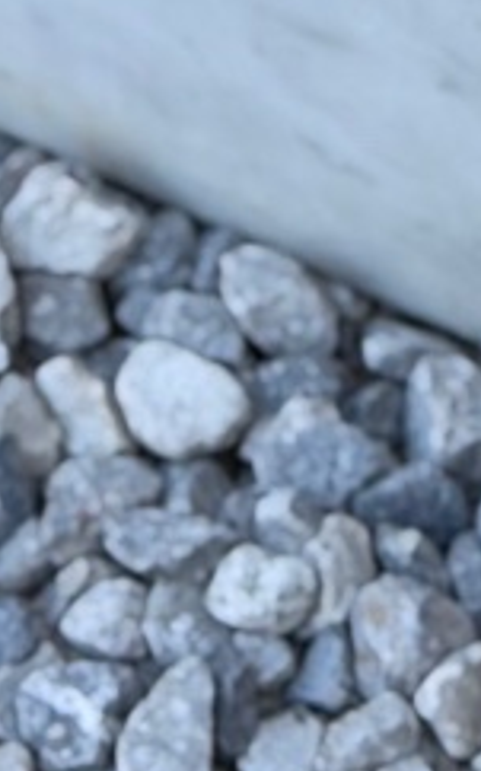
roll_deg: +4.5
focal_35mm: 252
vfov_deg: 7.8
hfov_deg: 5.2
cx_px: 258
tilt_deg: -43.8
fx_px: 5292
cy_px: -994
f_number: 1.78
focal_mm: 6.76
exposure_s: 1/280
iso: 64
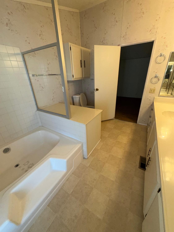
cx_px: 87
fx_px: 94
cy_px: 116
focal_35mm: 14
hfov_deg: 85.7
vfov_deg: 102.1
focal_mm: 2.22
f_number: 2.2
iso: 160
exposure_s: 1/120
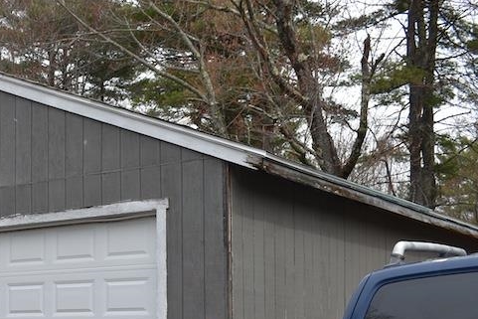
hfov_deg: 28.1
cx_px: -7
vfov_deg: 19.7
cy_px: 322
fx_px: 891
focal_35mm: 67
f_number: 8
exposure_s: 1/250
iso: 140
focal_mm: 21
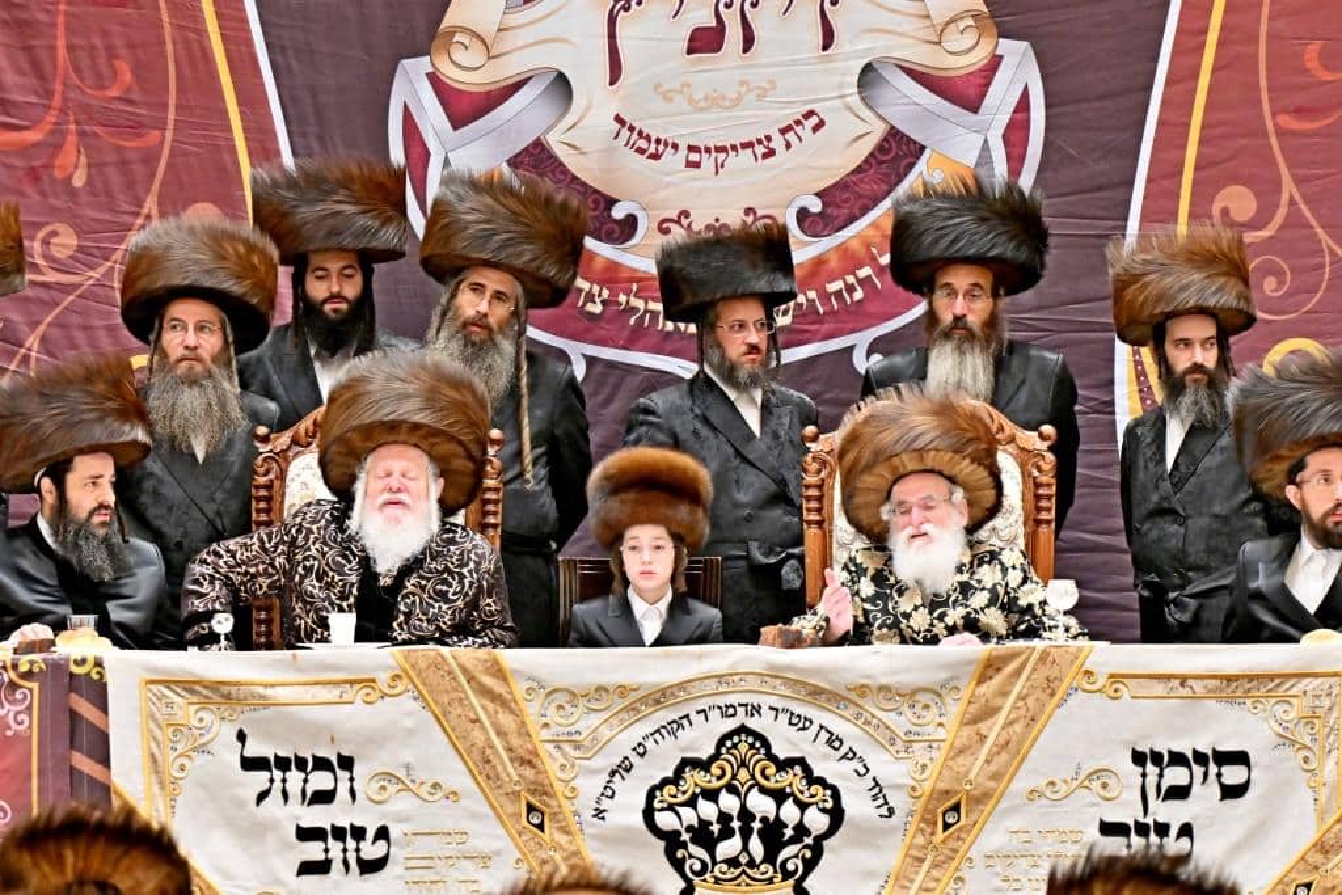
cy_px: 448
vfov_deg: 5.1
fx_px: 10066
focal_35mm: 270
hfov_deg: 7.6
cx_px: 671
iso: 1600
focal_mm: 180
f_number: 5.6
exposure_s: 1/400
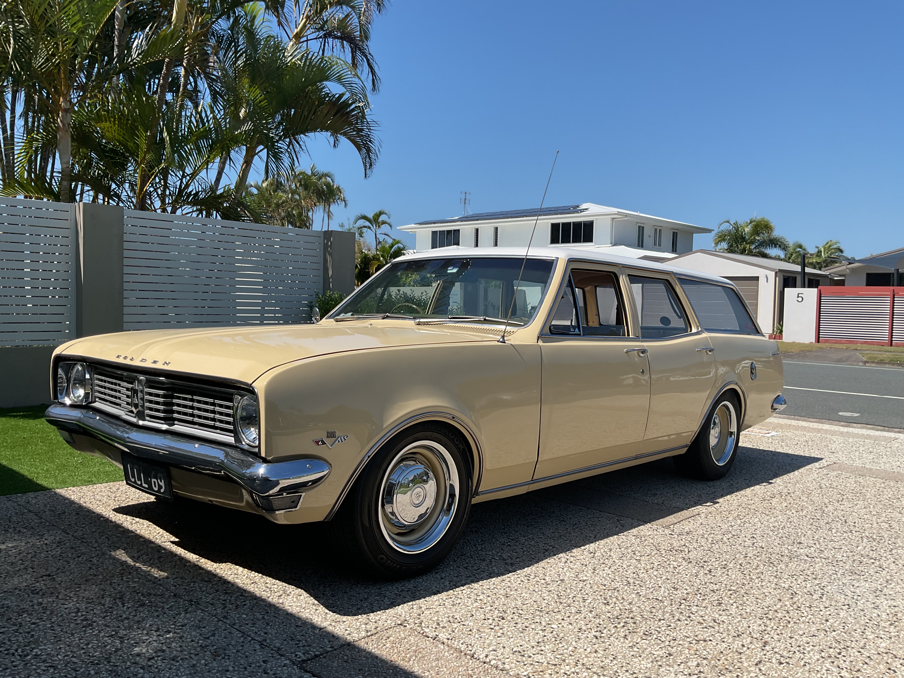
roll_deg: -0.4
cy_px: 339
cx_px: 452
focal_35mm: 29
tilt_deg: -4.9
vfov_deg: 48.2
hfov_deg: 61.7
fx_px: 757
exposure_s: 1/2427
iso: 16
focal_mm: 3
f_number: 1.8
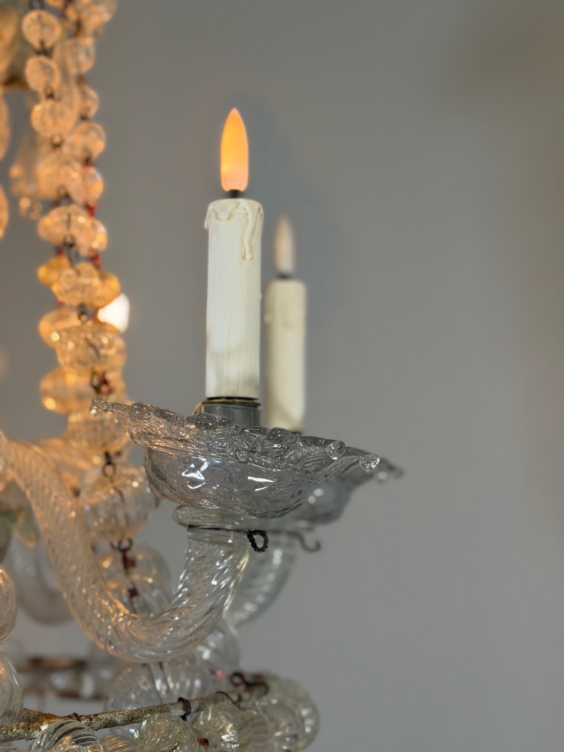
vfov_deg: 39.7
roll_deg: +2.2
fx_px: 1043
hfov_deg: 30.3
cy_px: 376
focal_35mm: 48
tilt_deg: +10.8
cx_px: 282
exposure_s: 1/100
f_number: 1.78
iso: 80
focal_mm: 6.76
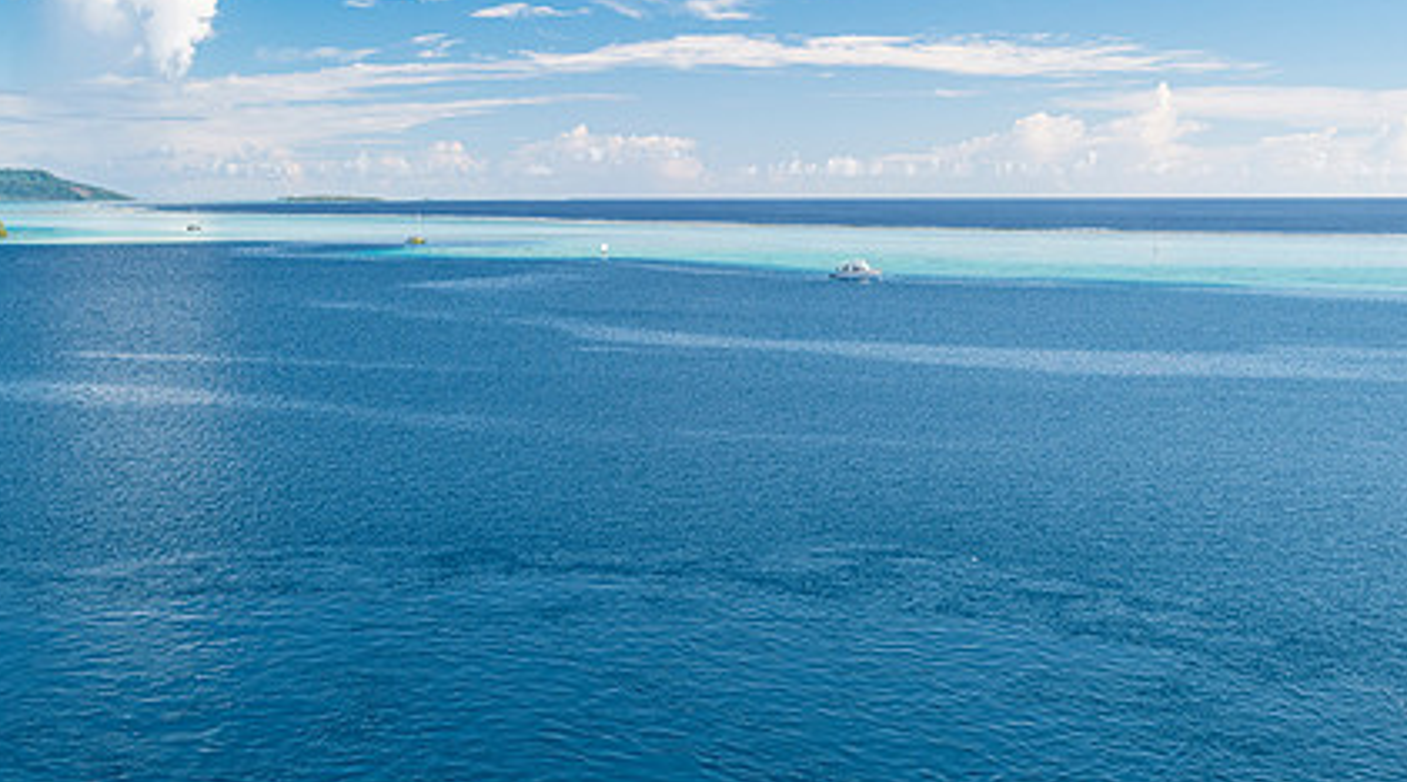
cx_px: 621
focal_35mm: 50
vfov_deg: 23.7
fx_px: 1860
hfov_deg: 41.4
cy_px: 385
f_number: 8
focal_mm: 32
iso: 100
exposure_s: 1/250
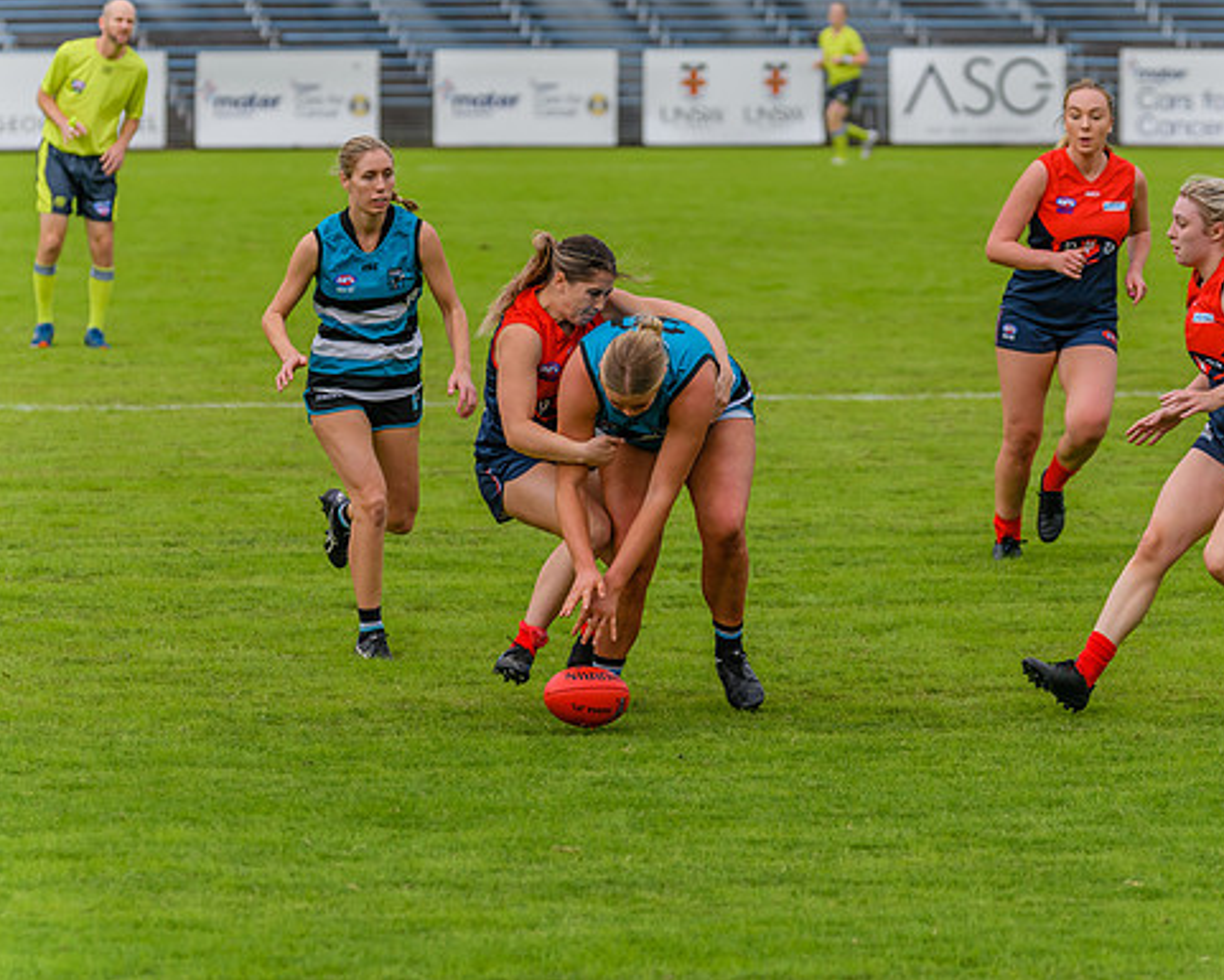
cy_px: 512
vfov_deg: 5.5
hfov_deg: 6.8
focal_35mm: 284
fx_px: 10290
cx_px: 682
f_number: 5.6
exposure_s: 1/1600
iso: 800
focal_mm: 240
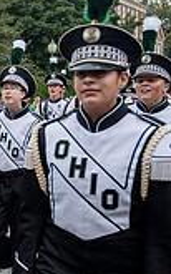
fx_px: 642
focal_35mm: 86
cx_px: -211
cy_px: 140
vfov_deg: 24.1
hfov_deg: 12.6
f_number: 4
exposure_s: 1/1600
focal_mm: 24
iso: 800
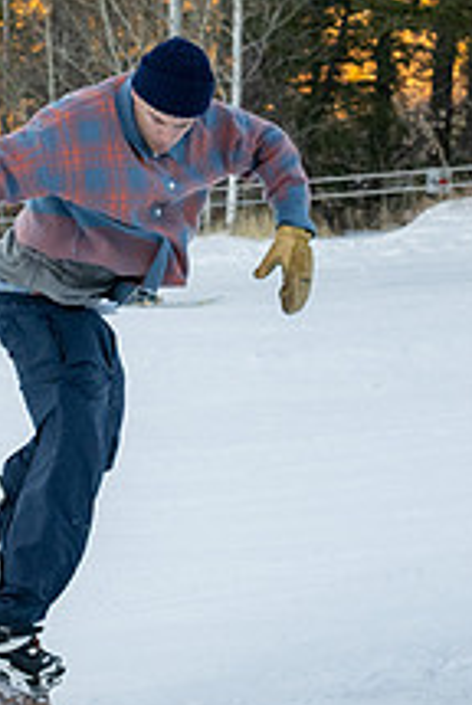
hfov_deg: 11.8
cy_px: 363
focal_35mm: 115
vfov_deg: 17.8
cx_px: 2
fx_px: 2254
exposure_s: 1/1250
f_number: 4
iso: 1250
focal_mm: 30
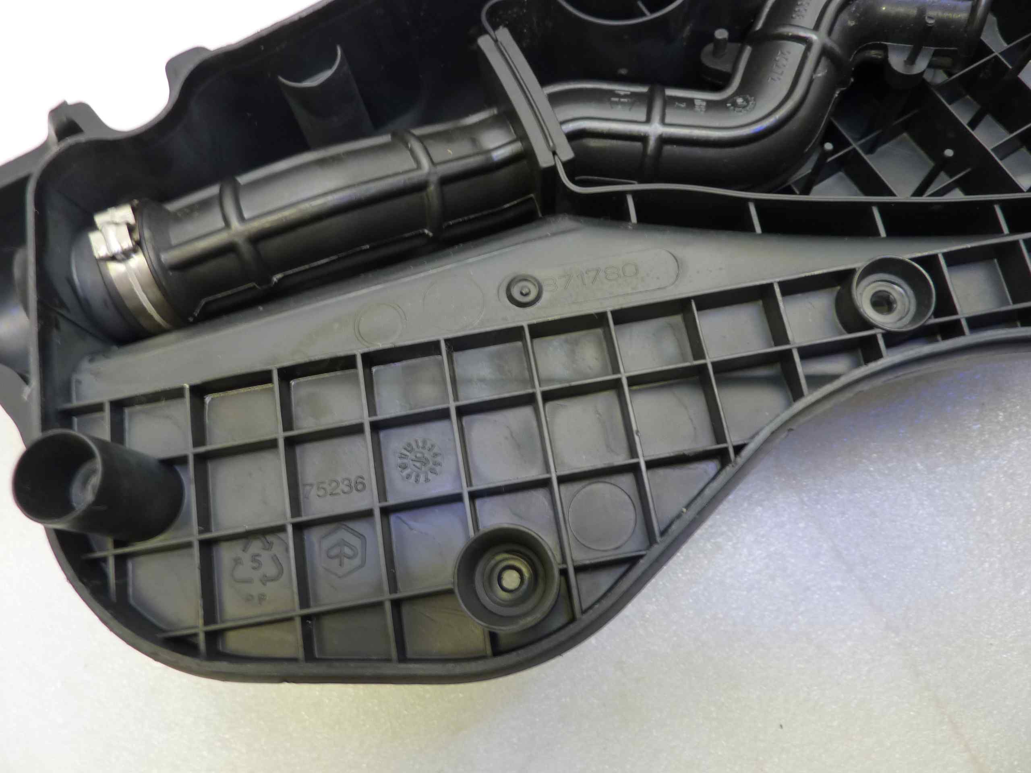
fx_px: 745
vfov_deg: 54.9
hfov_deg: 69.4
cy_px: 386
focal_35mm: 25
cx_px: 516
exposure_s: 1/8
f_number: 3.3
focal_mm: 4.1
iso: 125
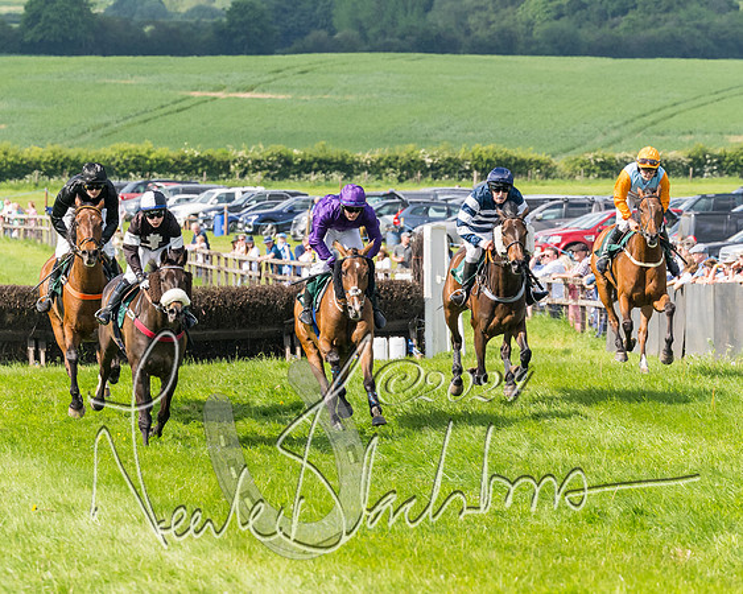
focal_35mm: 326
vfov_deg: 4.7
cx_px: 410
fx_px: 7164
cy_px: 278
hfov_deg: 5.9
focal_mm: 135
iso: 400
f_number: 5
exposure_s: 1/2000
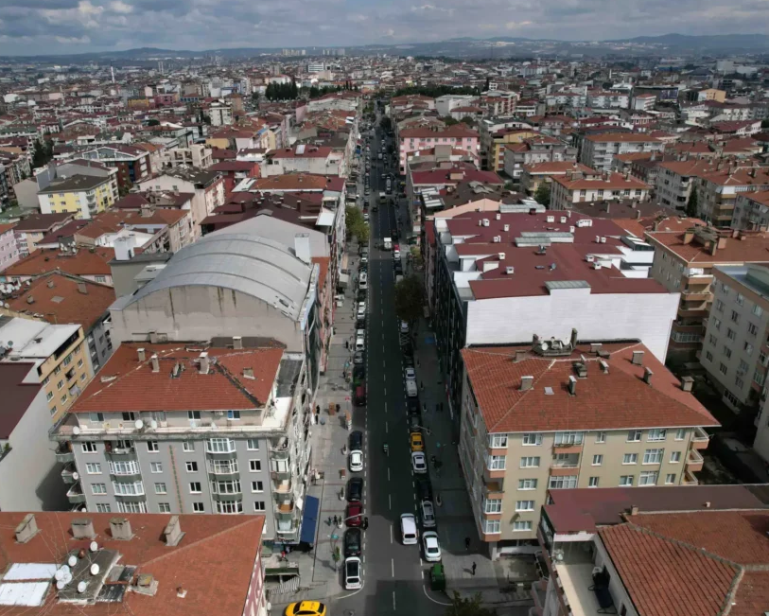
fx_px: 592
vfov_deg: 55.0
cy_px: 301
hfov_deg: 66.0
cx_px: 364
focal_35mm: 26
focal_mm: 8.38
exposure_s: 1/6000
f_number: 2.8
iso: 110
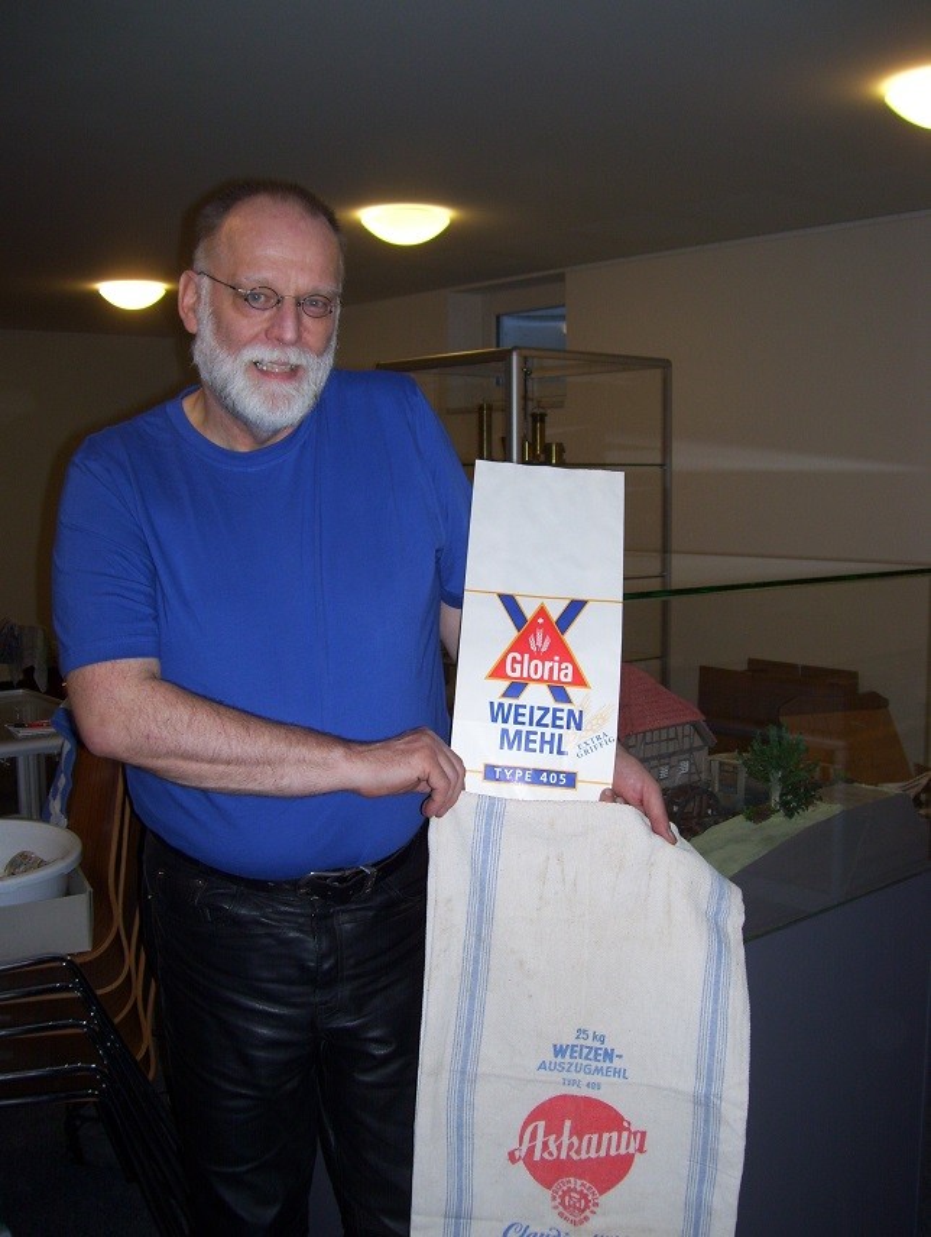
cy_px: 618
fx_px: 1287
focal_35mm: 36
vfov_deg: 51.3
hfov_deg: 39.8
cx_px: 466
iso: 80
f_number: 2.7
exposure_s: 1/60
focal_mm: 6
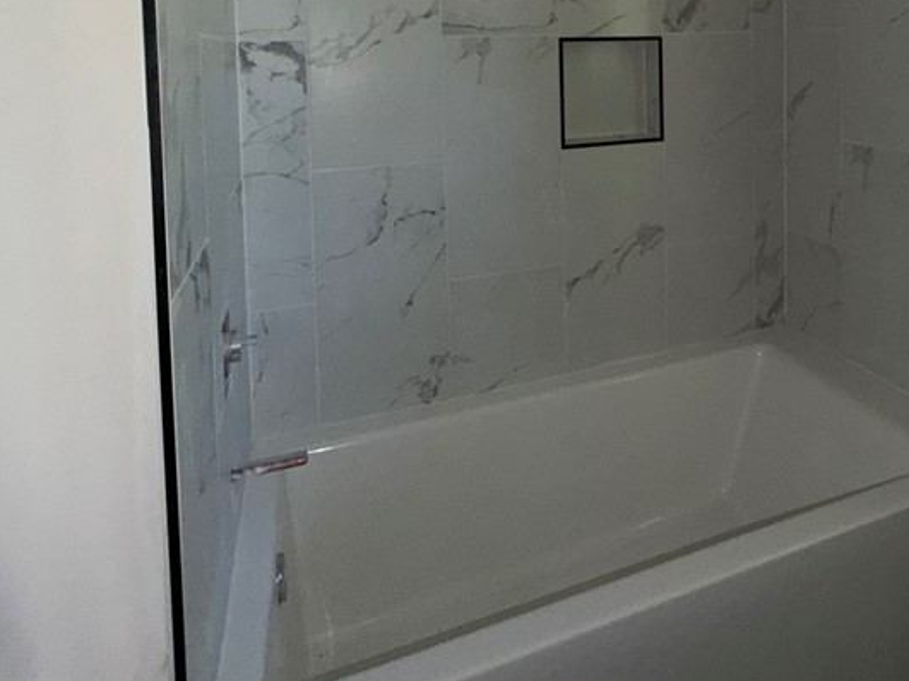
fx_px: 709
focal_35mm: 27
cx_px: 640
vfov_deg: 46.4
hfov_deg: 62.9
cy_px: 70
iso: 50
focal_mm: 2.22
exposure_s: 1/66
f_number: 2.2
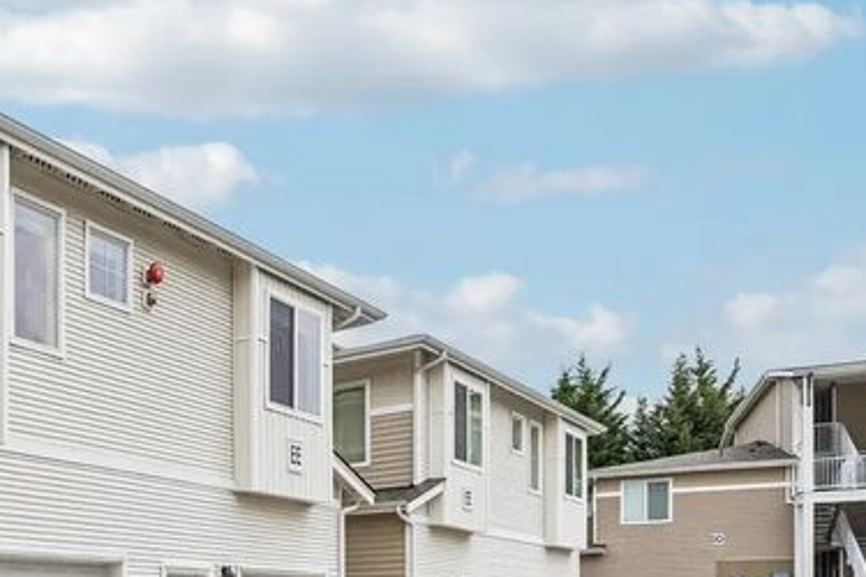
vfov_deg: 30.0
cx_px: 12
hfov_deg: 41.6
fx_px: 986
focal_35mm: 41
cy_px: 600
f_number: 9
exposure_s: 1/320
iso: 250
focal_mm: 10
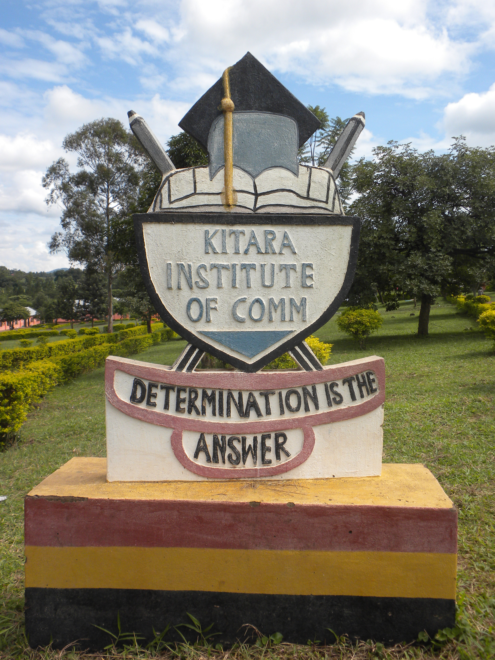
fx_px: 705
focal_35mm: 37
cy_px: 330
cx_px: 248
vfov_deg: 50.1
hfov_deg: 38.7
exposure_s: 1/102
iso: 64
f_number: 10
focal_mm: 6.6
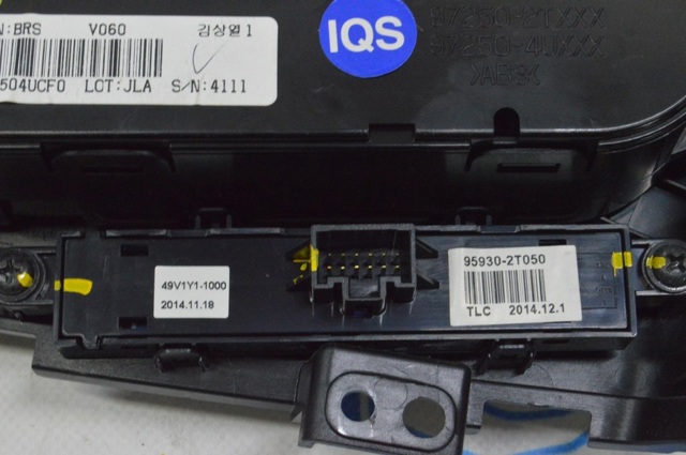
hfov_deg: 24.6
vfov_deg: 16.5
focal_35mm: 82
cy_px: 228
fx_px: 1570
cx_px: 343
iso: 6400
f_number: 20
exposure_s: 1/20
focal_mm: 55
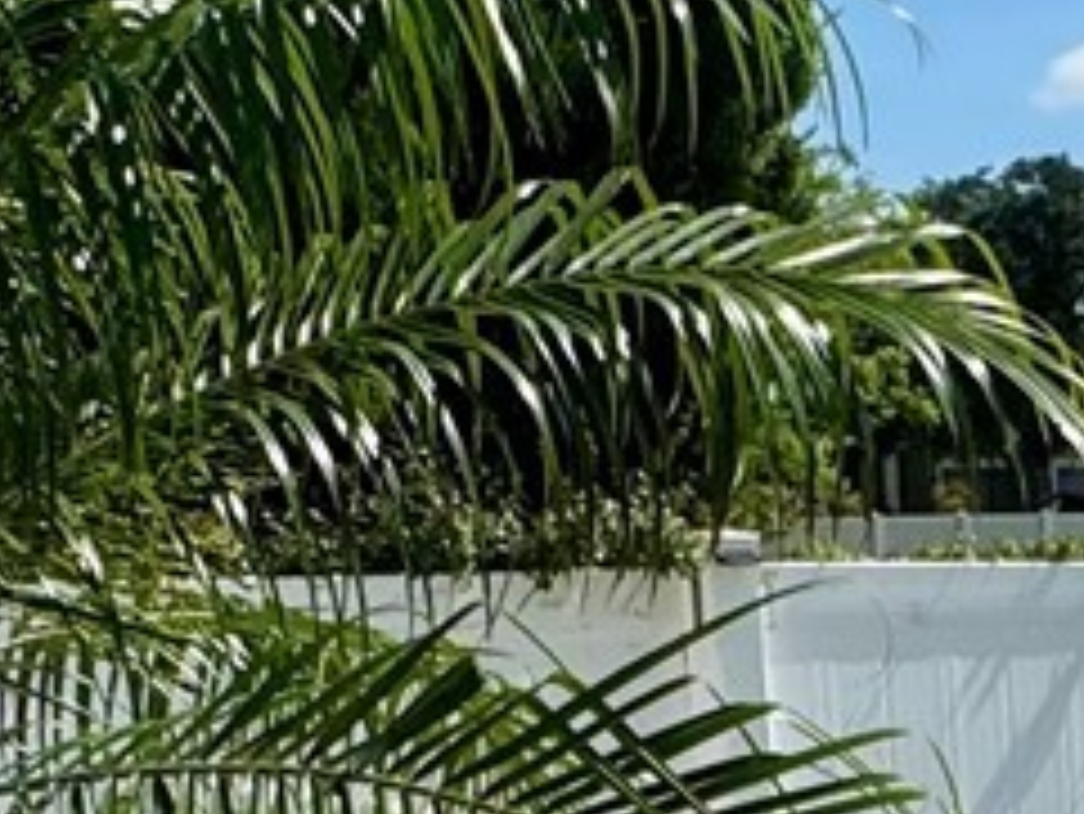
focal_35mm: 93
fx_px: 2914
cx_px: 1322
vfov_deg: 14.4
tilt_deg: -10.6
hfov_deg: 19.7
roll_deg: -3.3
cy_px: 1354
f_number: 2.2
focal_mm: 2.22
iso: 50
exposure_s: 1/2494
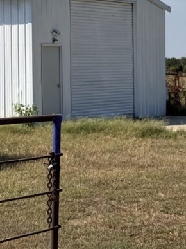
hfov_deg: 11.7
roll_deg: +1.4
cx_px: 89
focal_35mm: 127
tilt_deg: +0.8
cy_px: 62
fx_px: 910
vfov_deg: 15.5
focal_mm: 6.76
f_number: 1.78
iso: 64
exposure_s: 1/7143
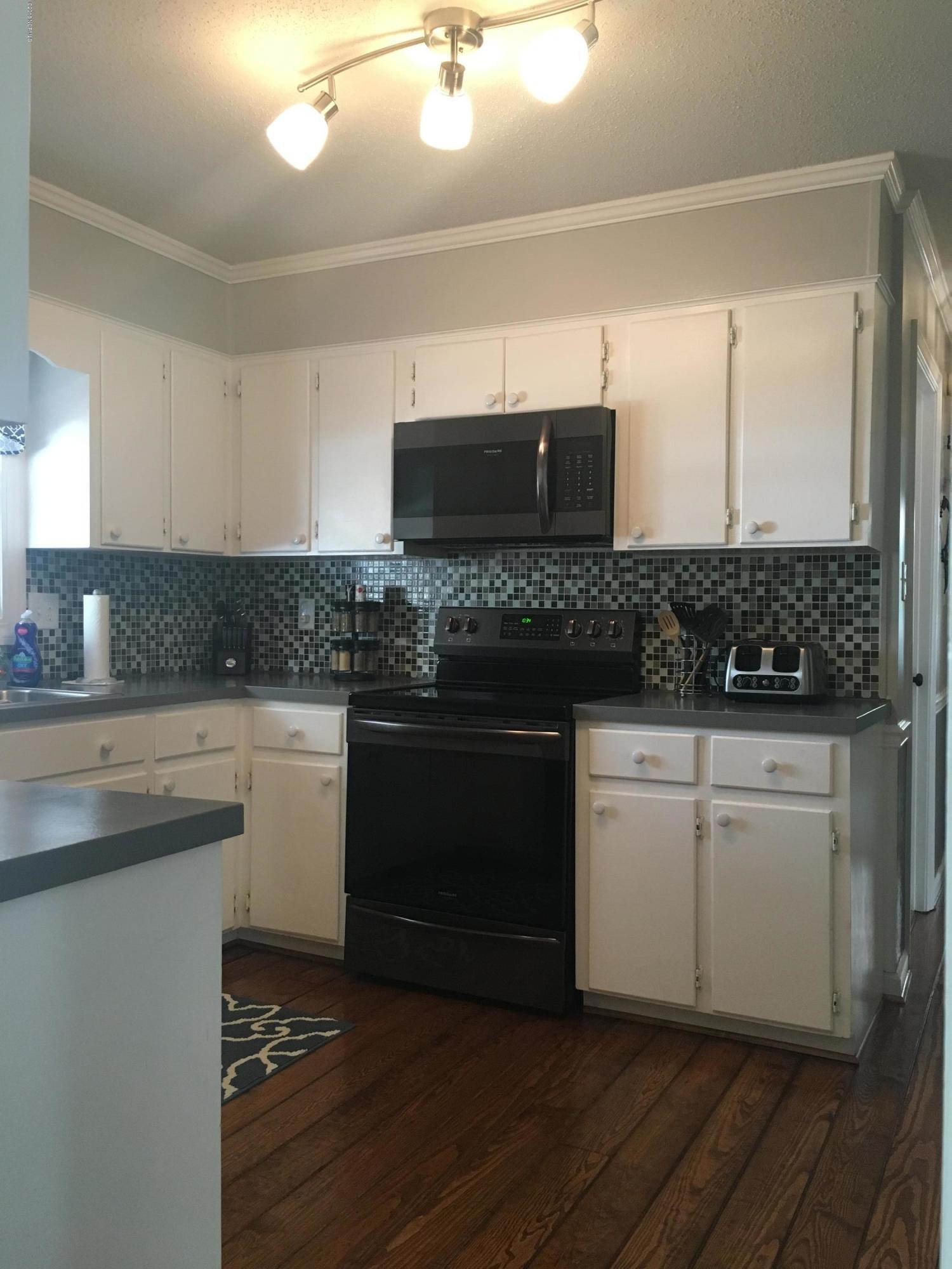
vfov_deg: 61.7
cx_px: 476
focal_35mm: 29
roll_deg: -0.7
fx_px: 1063
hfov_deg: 48.2
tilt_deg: -1.0
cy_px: 634
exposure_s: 1/30
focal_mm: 4.15
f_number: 2.2
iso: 160
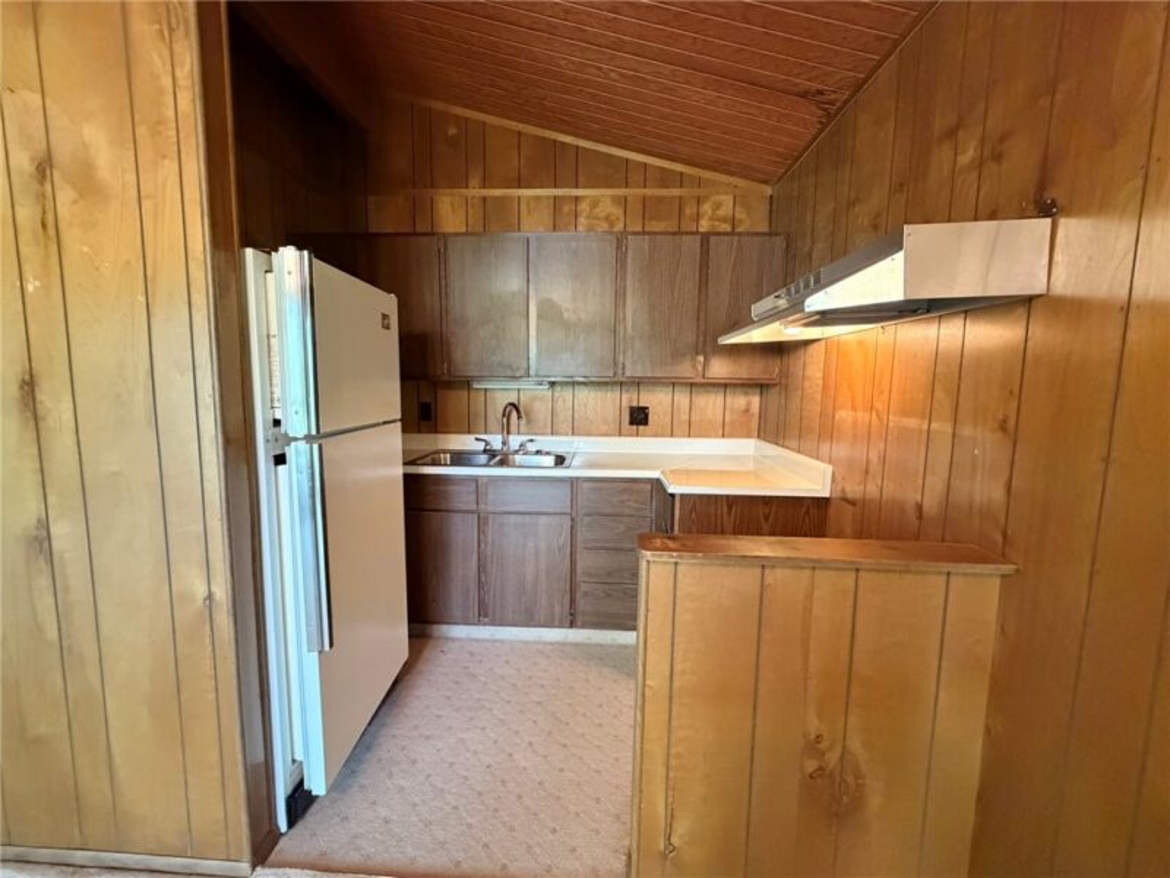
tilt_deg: -6.8
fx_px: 473
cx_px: 585
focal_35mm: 14
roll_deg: +1.7
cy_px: 439
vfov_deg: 85.7
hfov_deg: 102.1
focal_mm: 2.22
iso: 1000
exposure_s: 1/60
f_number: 2.2
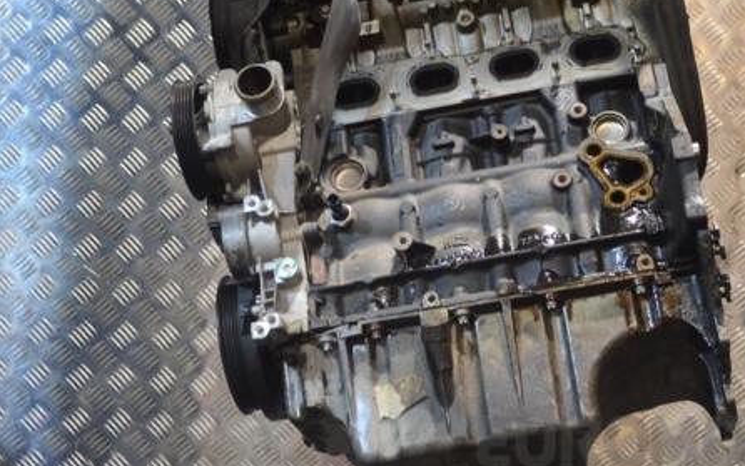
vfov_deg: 17.6
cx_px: 446
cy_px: 219
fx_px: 1503
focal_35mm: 74
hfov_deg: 27.8
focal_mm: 36
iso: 800
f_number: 5
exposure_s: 1/30
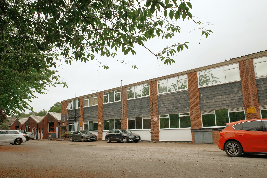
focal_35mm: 28
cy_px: 89
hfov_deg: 65.5
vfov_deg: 46.4
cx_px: 134
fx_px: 208
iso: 200
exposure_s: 1/640
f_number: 5.6
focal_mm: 18.3
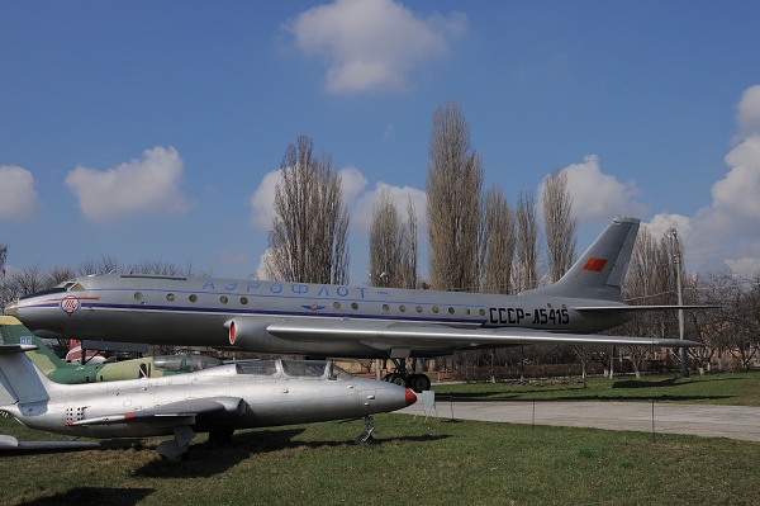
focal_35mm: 36
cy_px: 253
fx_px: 759
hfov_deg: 53.2
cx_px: 380
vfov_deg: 36.8
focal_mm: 24
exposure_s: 1/2000
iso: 200
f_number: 6.3
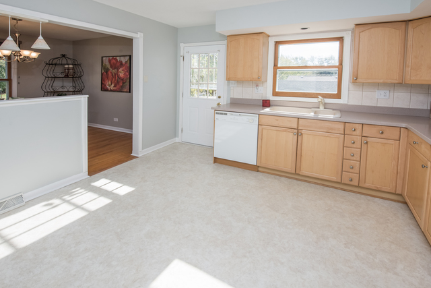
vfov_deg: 70.5
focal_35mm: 17
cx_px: 216
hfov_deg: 93.3
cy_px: 144
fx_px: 204
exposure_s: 1/160
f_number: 9
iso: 320
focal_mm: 17
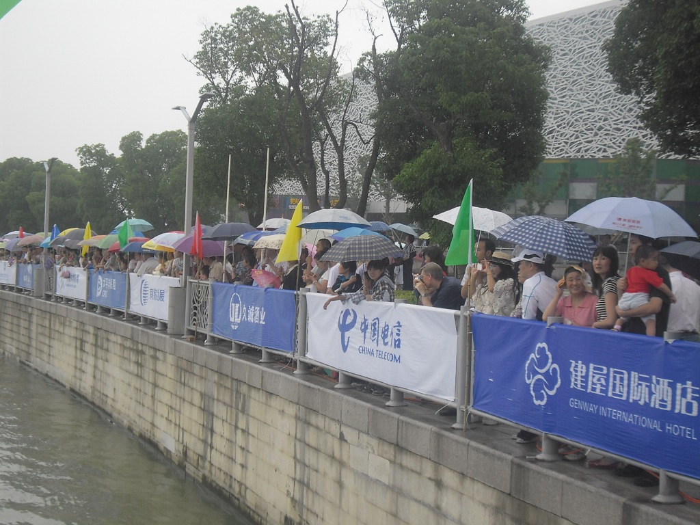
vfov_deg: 27.5
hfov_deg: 36.2
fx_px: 1072
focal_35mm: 53
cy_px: 262
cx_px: 350
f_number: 4.1
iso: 80
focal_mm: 9.4
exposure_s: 1/107
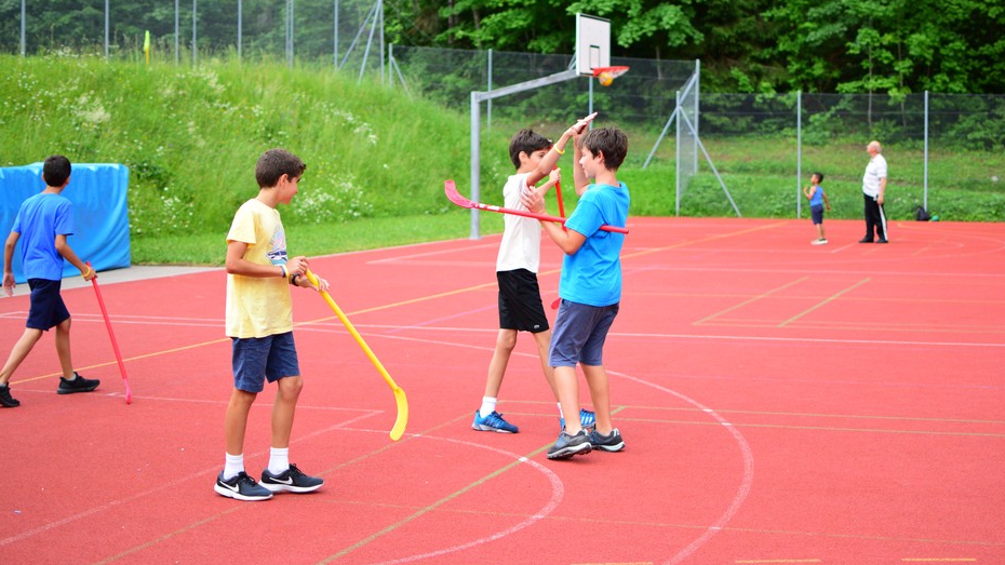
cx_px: 548
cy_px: 217
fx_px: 1614
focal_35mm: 61
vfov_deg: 19.8
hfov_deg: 34.6
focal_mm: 35
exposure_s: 1/3200
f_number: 1.8
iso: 720
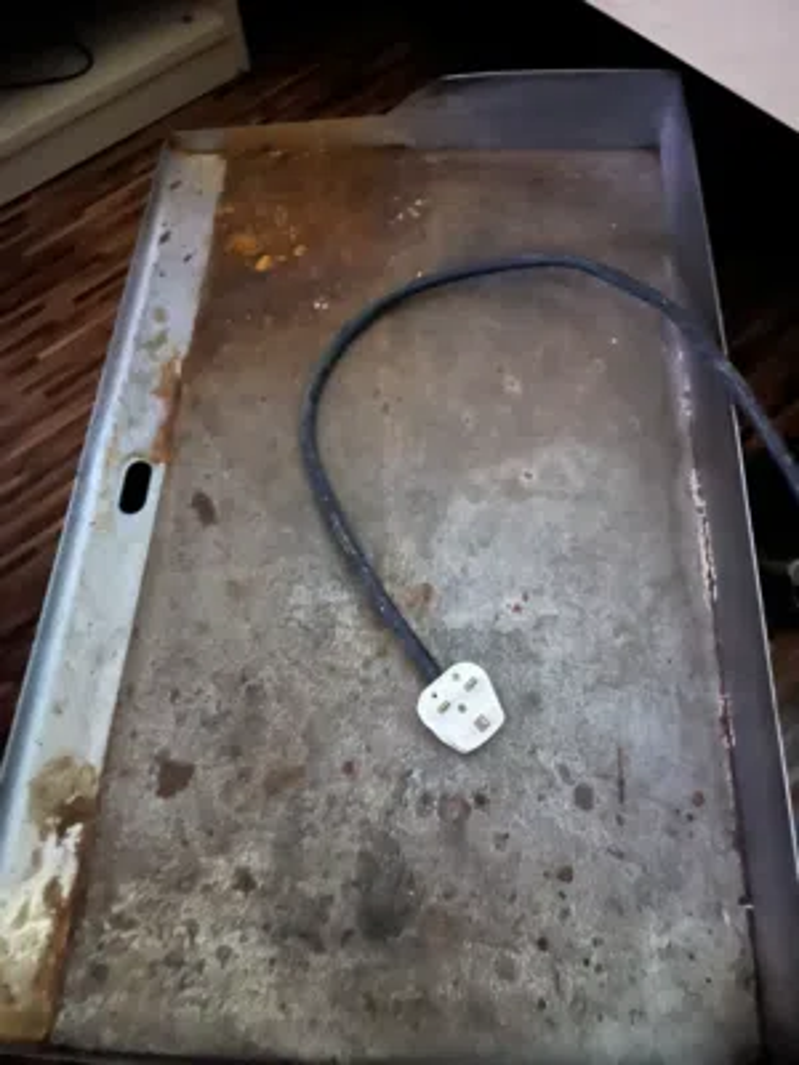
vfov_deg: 67.3
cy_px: 532
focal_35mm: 26
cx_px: 400
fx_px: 800
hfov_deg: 53.1
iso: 1600
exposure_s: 1/2
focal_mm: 5.1
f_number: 1.6
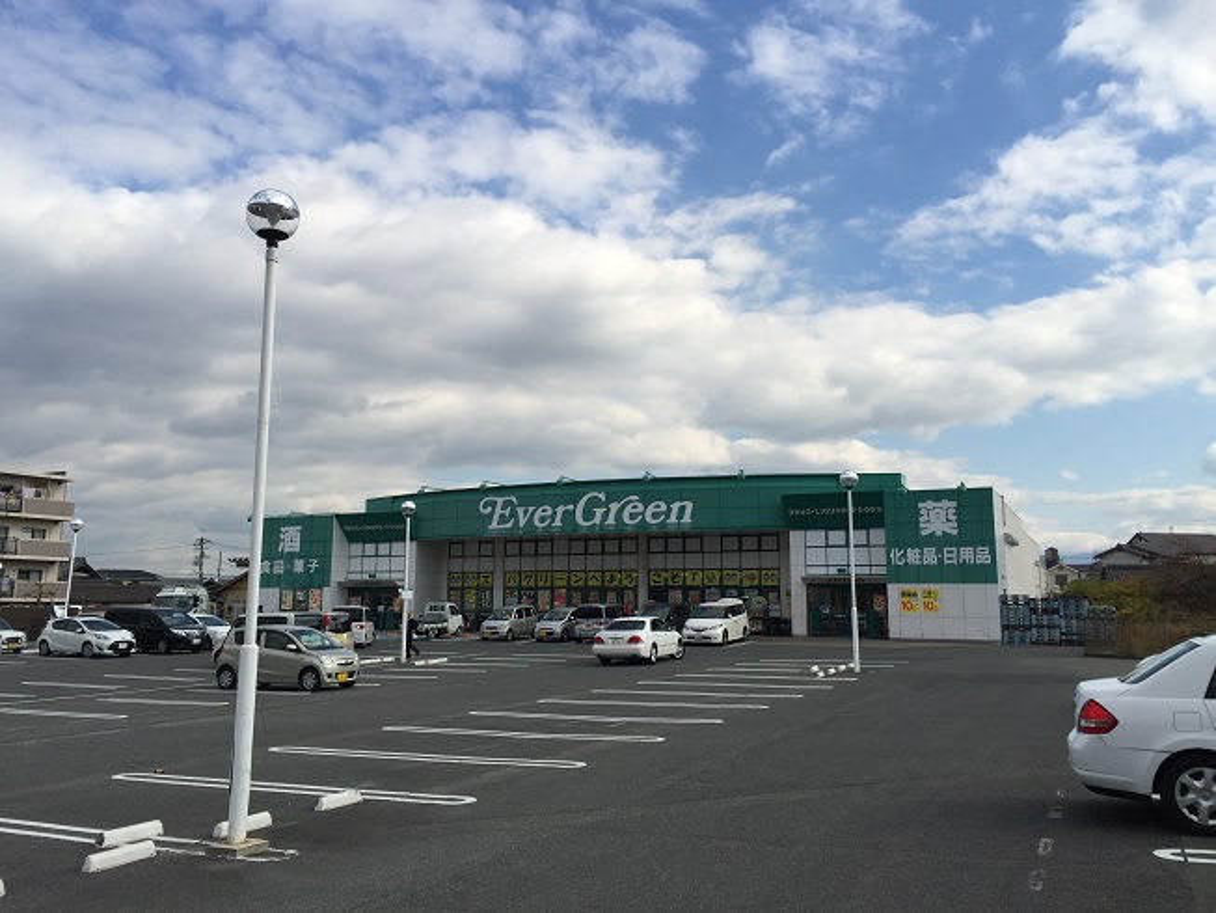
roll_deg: -0.6
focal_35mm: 29
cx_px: 608
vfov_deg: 48.2
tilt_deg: +9.8
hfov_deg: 61.7
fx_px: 1019
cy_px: 456
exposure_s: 1/2475
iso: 32
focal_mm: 4.15
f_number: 2.2
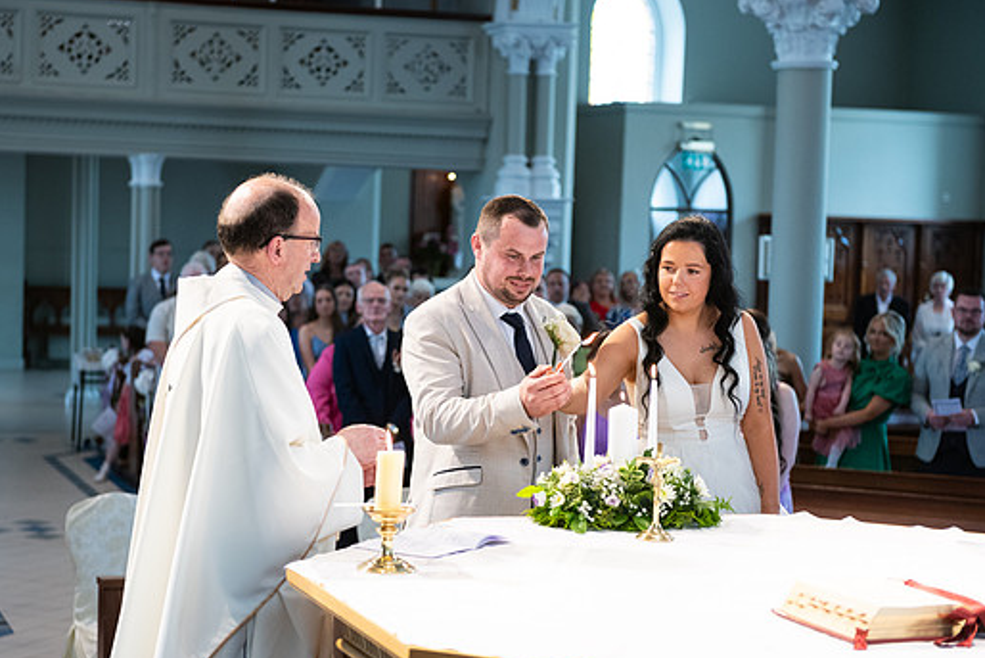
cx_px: 447
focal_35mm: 79
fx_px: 2162
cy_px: 350
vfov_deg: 17.3
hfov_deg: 25.7
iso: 800
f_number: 3.5
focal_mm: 70
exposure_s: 1/160
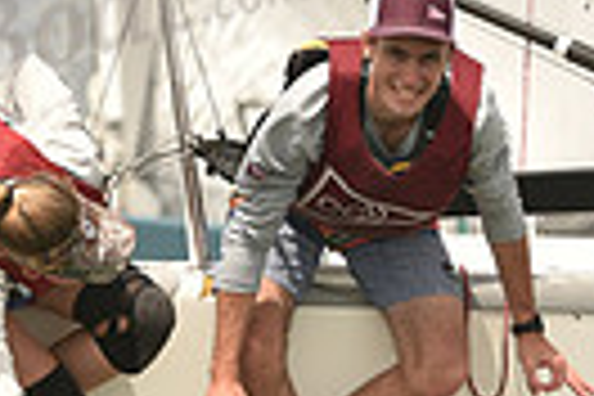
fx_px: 14519
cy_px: 344
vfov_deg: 1.6
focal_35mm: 880
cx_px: -554
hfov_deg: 2.3
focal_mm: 200
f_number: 6.3
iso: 320
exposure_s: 1/1250
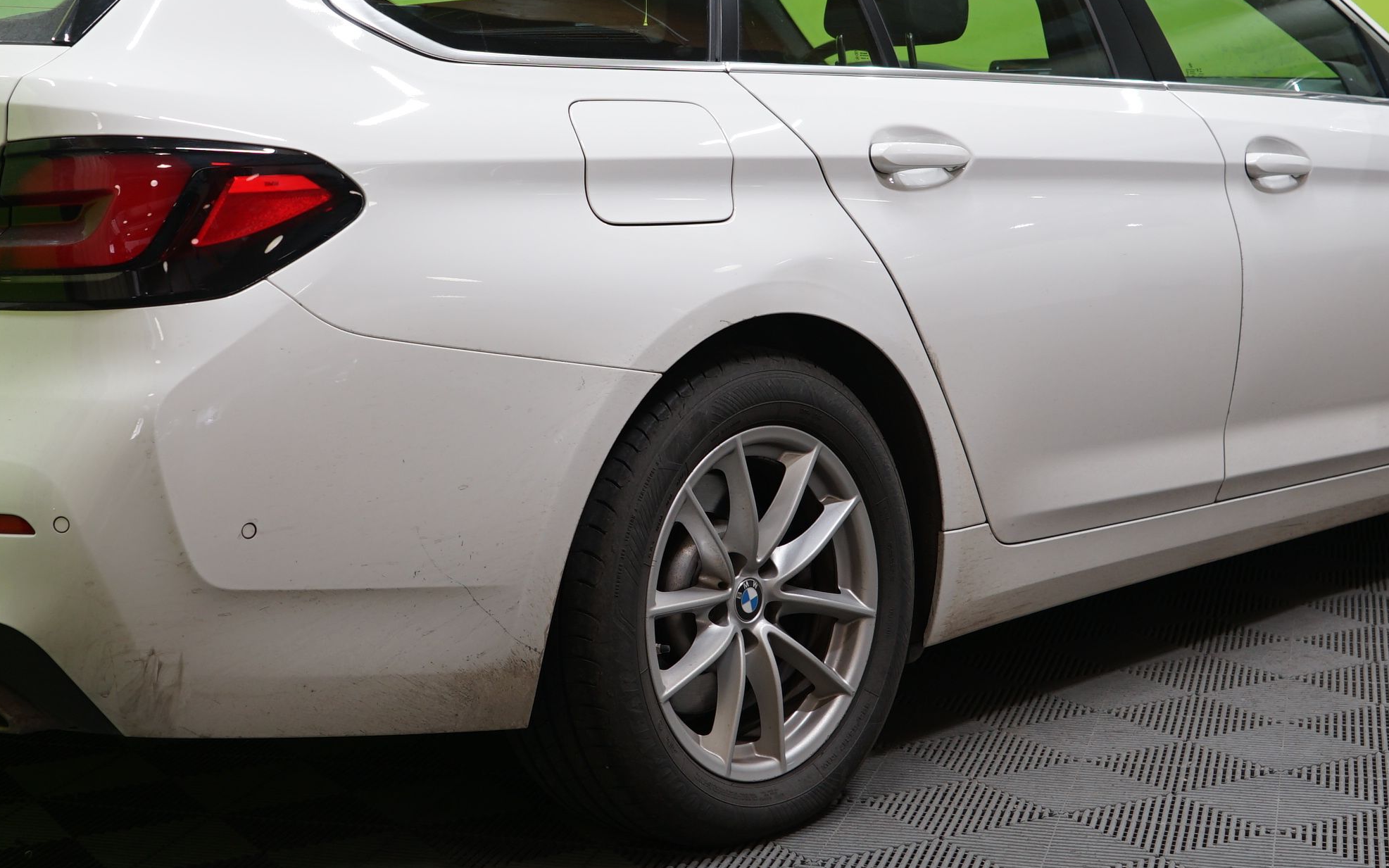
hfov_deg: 33.5
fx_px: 2309
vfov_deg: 21.2
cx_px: 624
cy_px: 274
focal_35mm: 61
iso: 200
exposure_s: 1/30
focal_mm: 30
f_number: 4
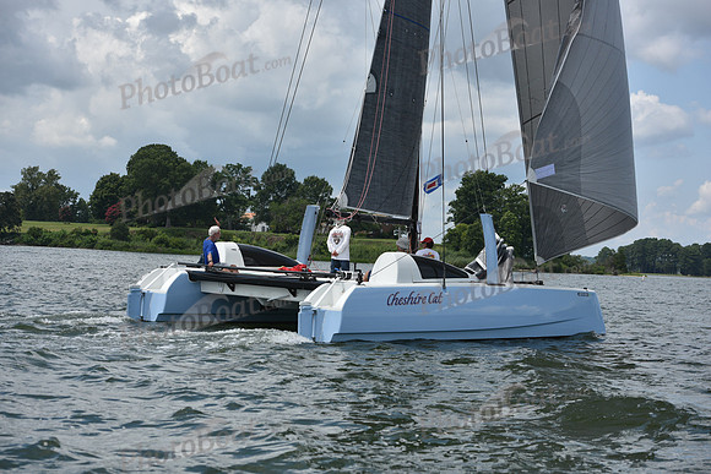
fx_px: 1383
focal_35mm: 70
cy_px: 237
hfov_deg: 28.8
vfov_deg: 19.5
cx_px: 356
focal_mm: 70
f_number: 5.6
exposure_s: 1/3200
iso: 320
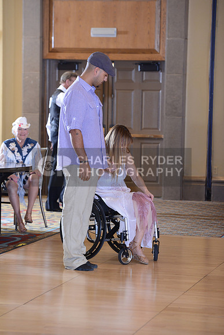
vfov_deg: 14.2
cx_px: 112
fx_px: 1352
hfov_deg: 9.5
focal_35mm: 145
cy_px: 168
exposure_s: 1/250
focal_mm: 145
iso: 1600
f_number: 5
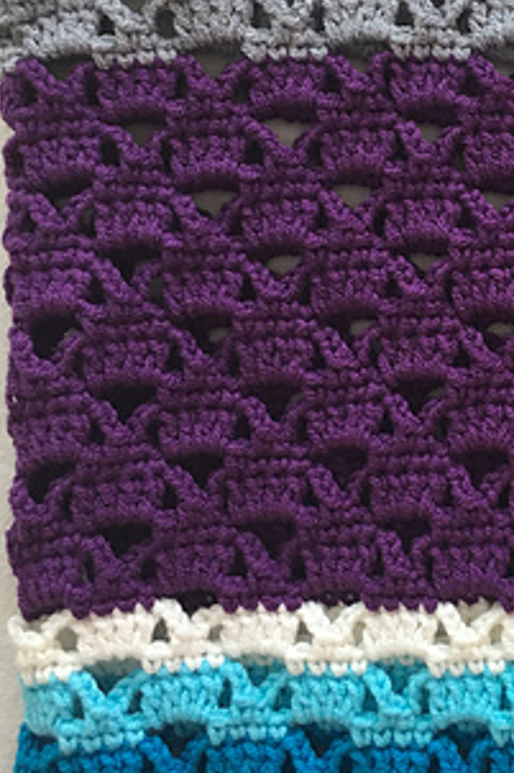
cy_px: 282
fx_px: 1372
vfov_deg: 31.3
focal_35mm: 64
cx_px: 514
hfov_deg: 20.5
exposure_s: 1/15
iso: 25
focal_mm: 4.15
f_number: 2.2
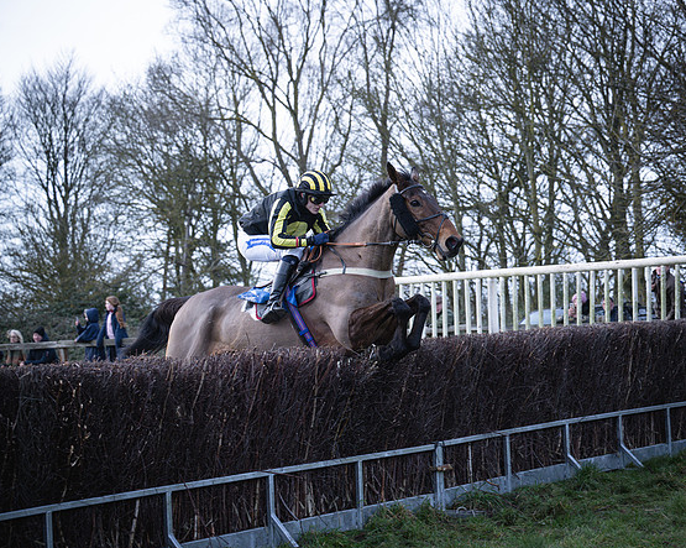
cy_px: 271
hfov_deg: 23.8
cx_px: 409
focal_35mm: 80
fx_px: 1623
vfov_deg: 19.2
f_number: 4
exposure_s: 1/1250
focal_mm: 70
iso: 800
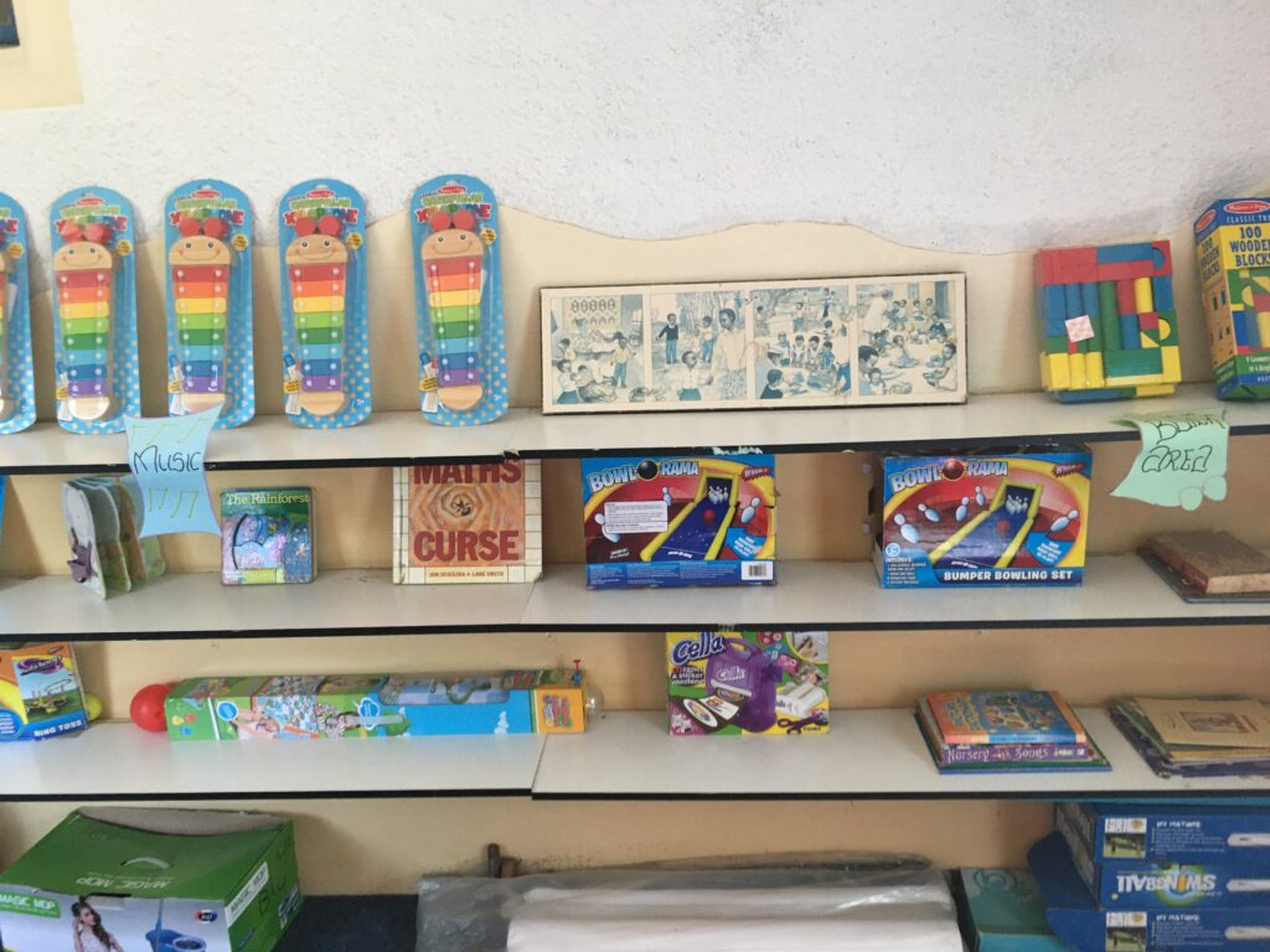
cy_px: 476
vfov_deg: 48.2
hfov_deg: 61.7
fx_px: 1064
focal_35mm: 29
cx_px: 635
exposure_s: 1/33
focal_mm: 4.15
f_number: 2.2
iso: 125
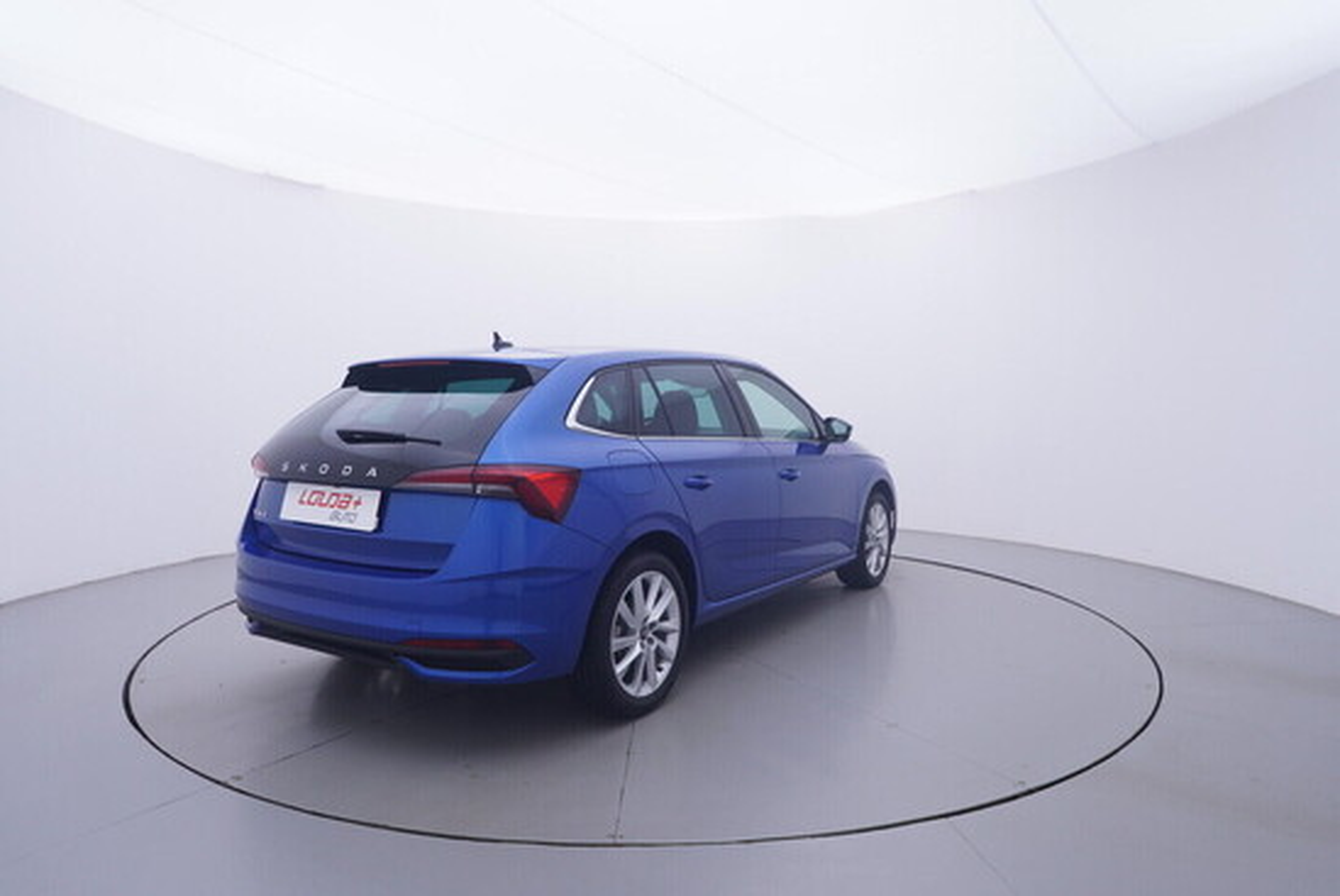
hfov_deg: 77.3
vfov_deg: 56.2
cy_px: 448
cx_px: 670
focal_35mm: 22
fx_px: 838
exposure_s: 1/80
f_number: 5
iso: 200
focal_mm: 15
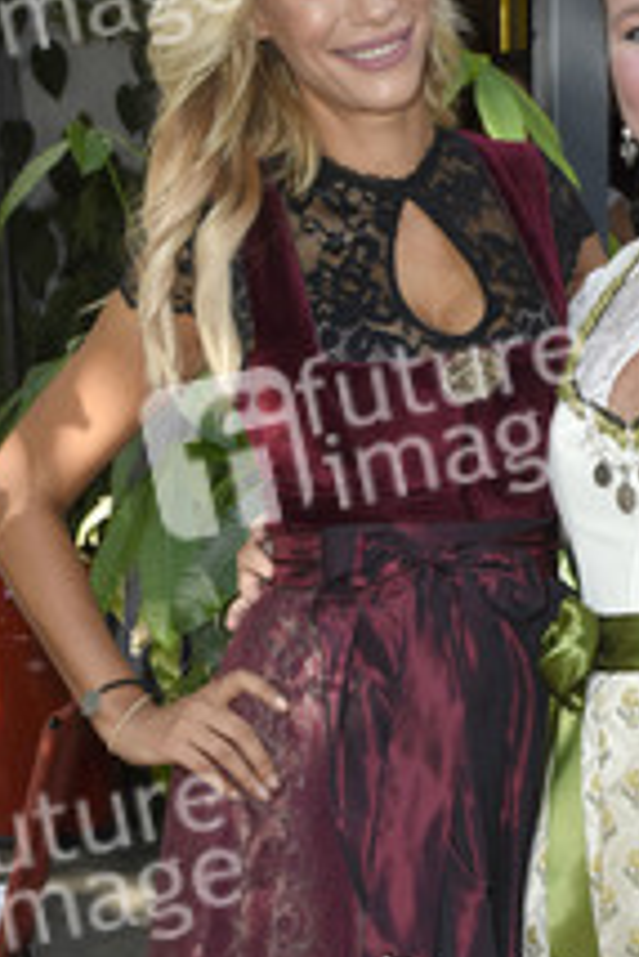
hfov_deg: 16.2
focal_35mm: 84
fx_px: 2233
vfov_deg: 24.0
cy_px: 657
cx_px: 500
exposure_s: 1/160
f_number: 8
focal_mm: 30
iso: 500
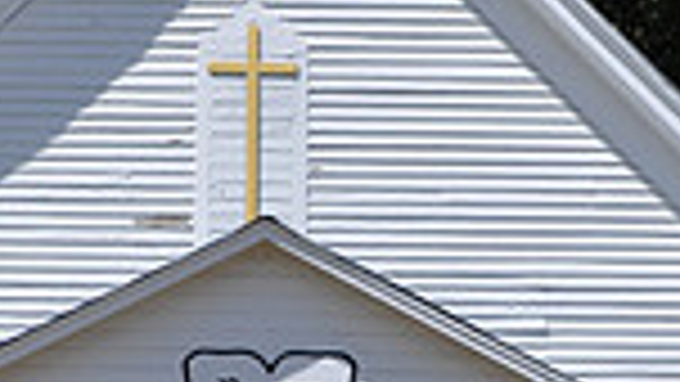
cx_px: 333
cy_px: 393
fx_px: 2399
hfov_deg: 16.1
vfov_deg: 9.1
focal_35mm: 133
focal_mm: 22
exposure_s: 1/160
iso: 200
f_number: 13
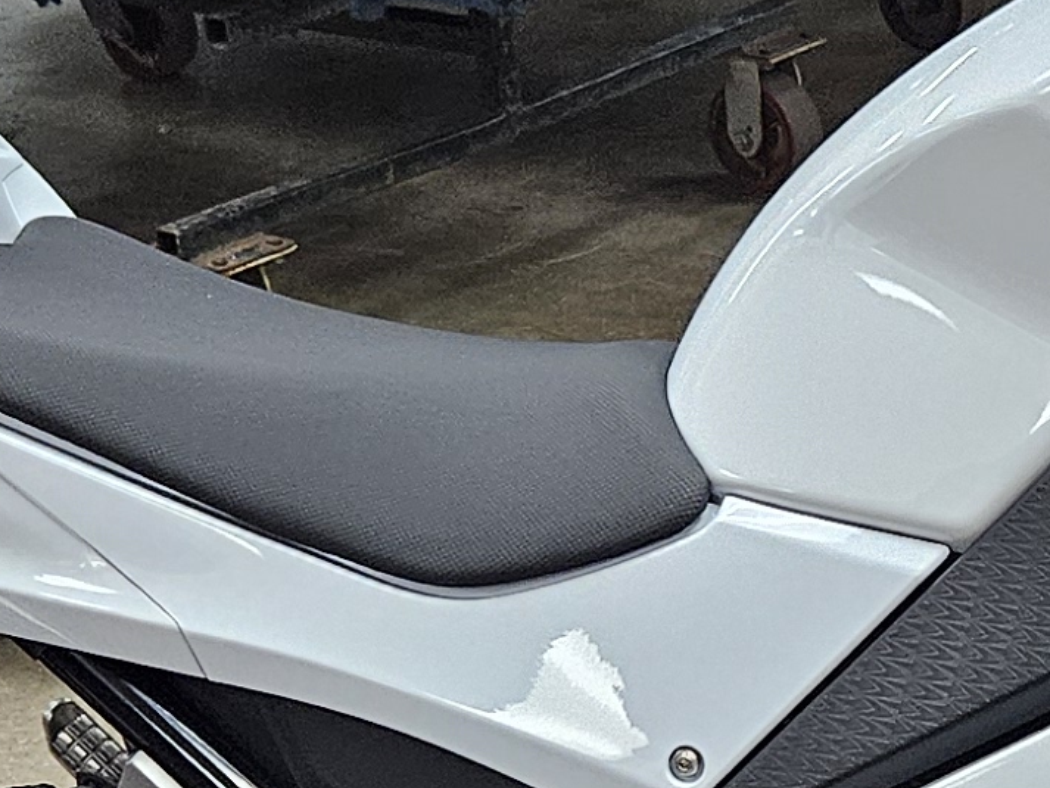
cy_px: 778
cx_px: 1109
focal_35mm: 129
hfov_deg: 15.0
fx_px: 3914
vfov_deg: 11.4
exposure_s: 1/120
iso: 500
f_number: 1.8
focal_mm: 5.4
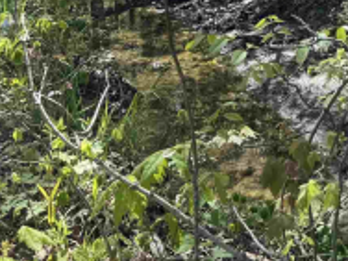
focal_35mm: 85
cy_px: -141
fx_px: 855
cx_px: 414
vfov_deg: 15.8
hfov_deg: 21.4
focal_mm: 6.76
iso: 80
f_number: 1.78
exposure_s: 1/966
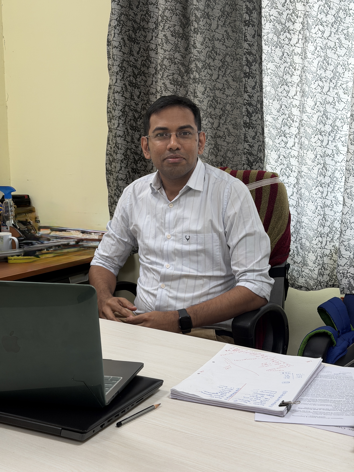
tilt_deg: -8.4
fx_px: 654
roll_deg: +0.1
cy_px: 236
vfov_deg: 39.7
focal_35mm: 48
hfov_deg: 30.3
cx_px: 177
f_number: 1.78
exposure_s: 1/100
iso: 80
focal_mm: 6.76
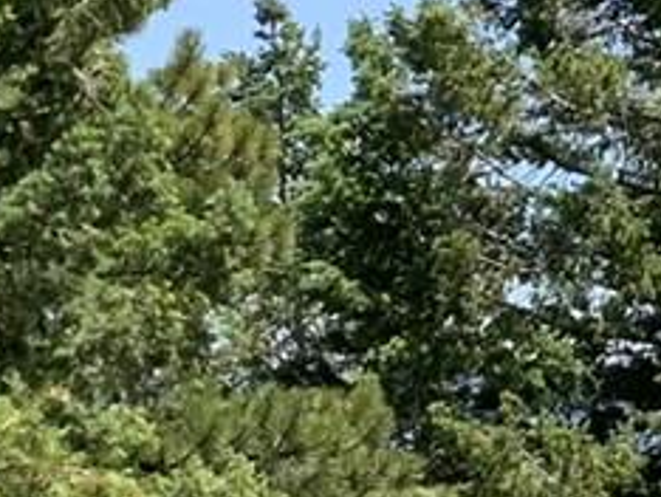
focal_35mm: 198
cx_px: 1000
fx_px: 3785
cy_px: 226
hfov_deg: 9.7
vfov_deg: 7.5
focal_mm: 3
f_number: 1.8
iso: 16
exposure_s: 1/1534
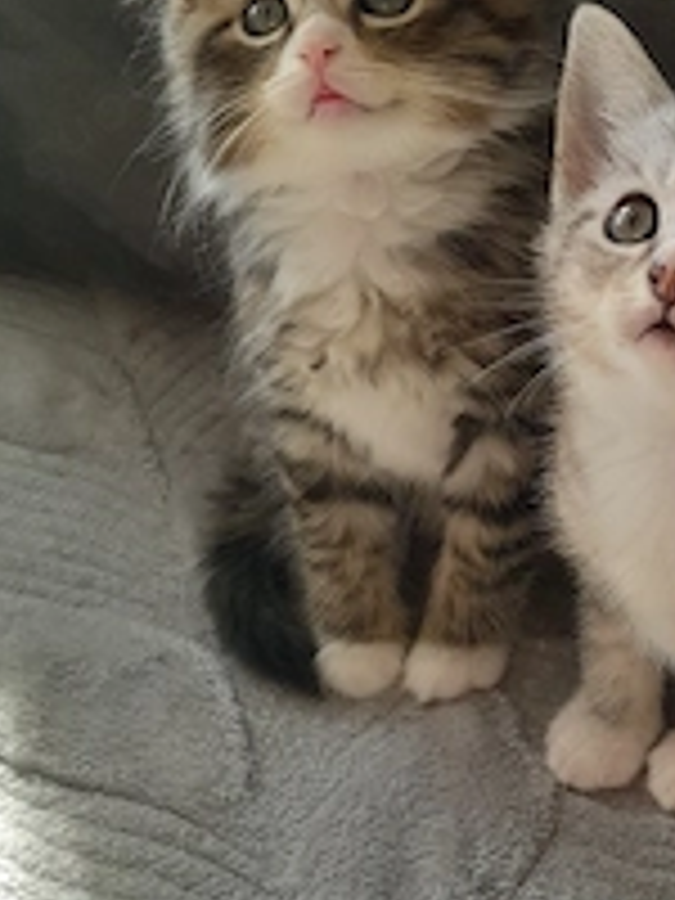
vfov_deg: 35.5
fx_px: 1404
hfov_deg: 26.3
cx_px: 590
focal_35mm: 54
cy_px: 482
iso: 64
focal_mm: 4
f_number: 1.8
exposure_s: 1/50
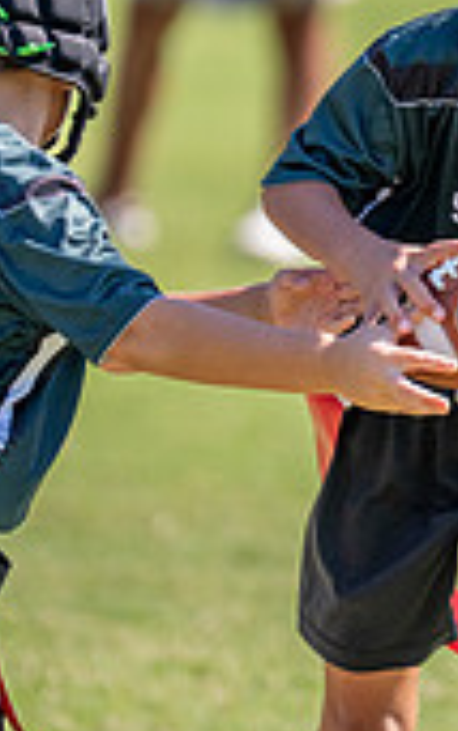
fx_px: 17081
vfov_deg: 2.5
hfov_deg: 1.5
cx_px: 503
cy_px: 253
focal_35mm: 856
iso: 200
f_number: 2.8
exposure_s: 1/2500
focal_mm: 200
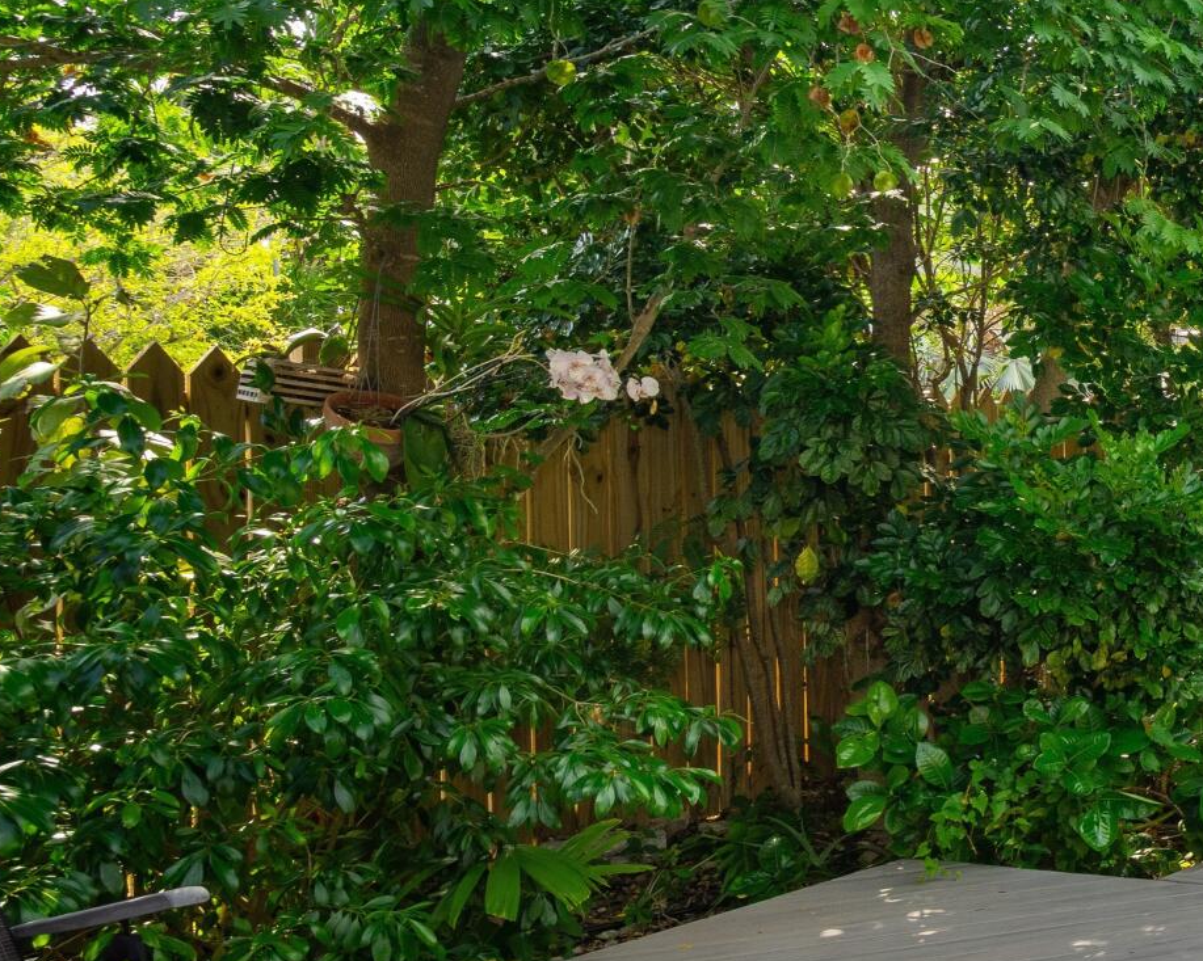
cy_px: 441
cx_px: 1717
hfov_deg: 29.7
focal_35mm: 43
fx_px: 1530
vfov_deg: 34.9
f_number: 8
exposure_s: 1/100
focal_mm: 14
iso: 160
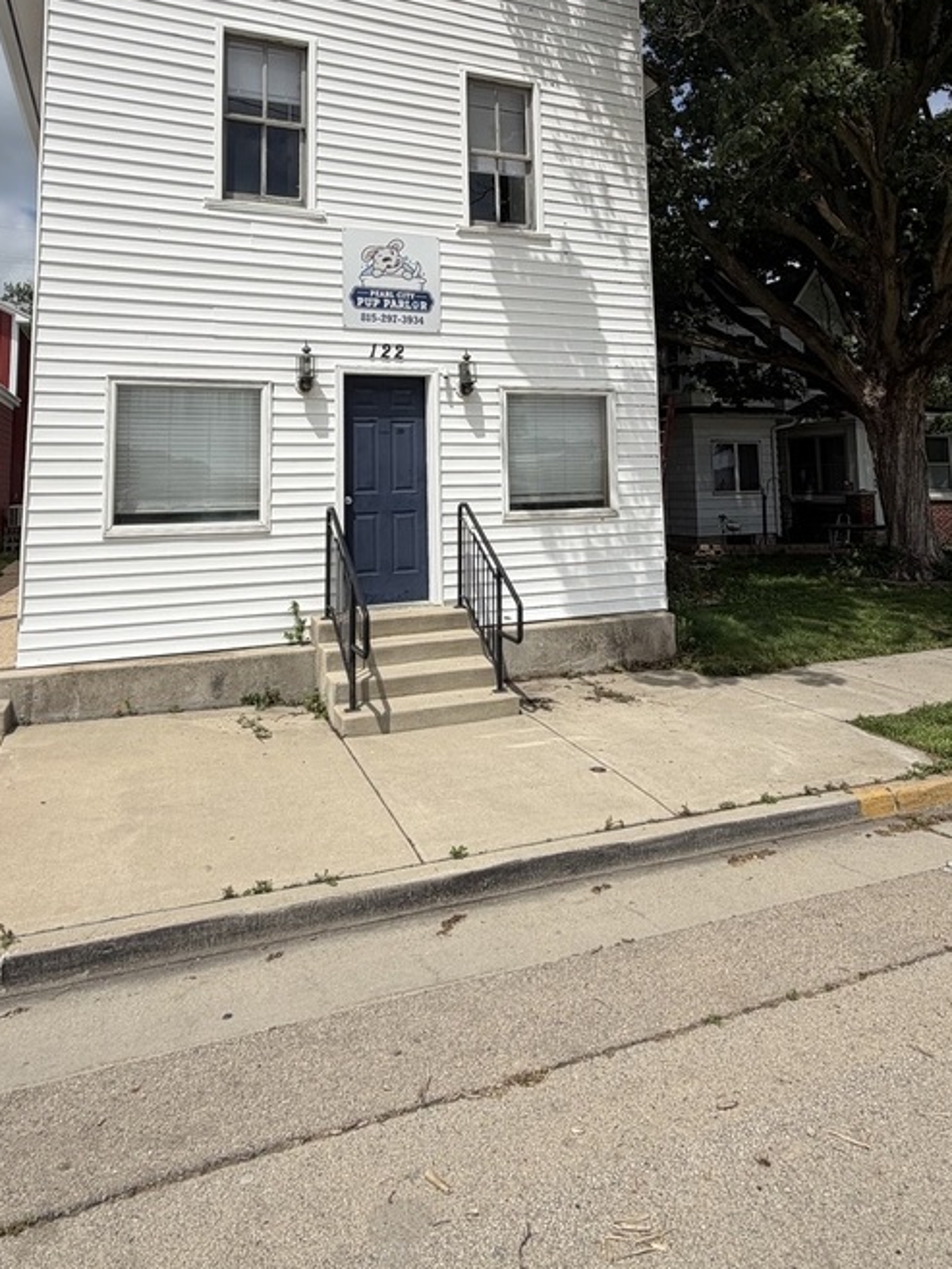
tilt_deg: +4.4
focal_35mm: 23
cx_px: 490
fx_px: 843
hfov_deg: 58.9
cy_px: 400
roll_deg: +0.2
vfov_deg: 71.2
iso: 20
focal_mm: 2.22
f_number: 2.2
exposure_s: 1/2165
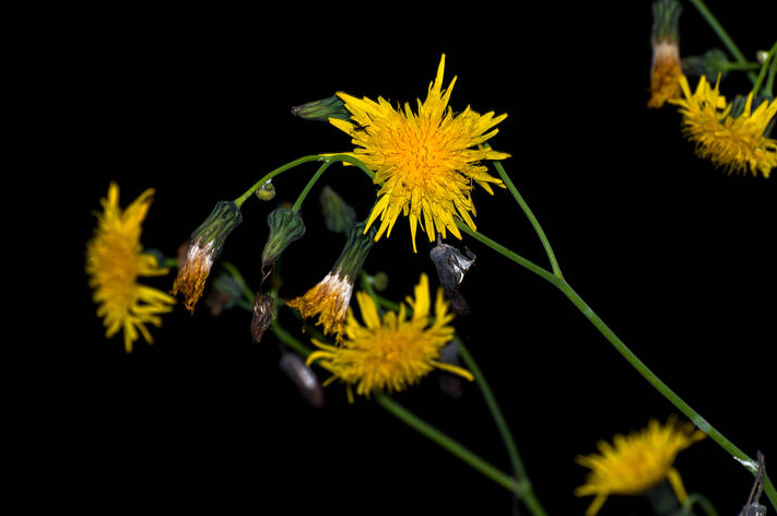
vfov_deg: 4.3
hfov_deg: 6.5
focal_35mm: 319
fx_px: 6876
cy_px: 256
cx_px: 391
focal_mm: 210
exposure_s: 1/60
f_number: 10
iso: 320
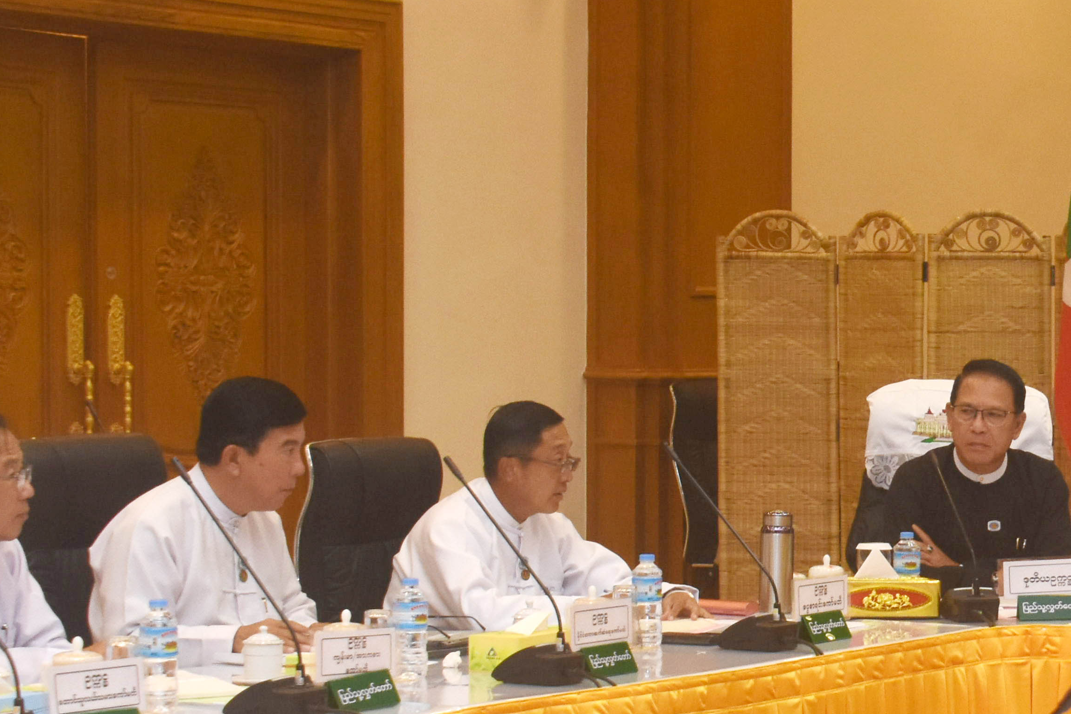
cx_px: 1120
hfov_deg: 19.3
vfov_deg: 13.4
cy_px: 450
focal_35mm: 102
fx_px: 3034
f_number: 5
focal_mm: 26
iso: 1000
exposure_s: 1/50
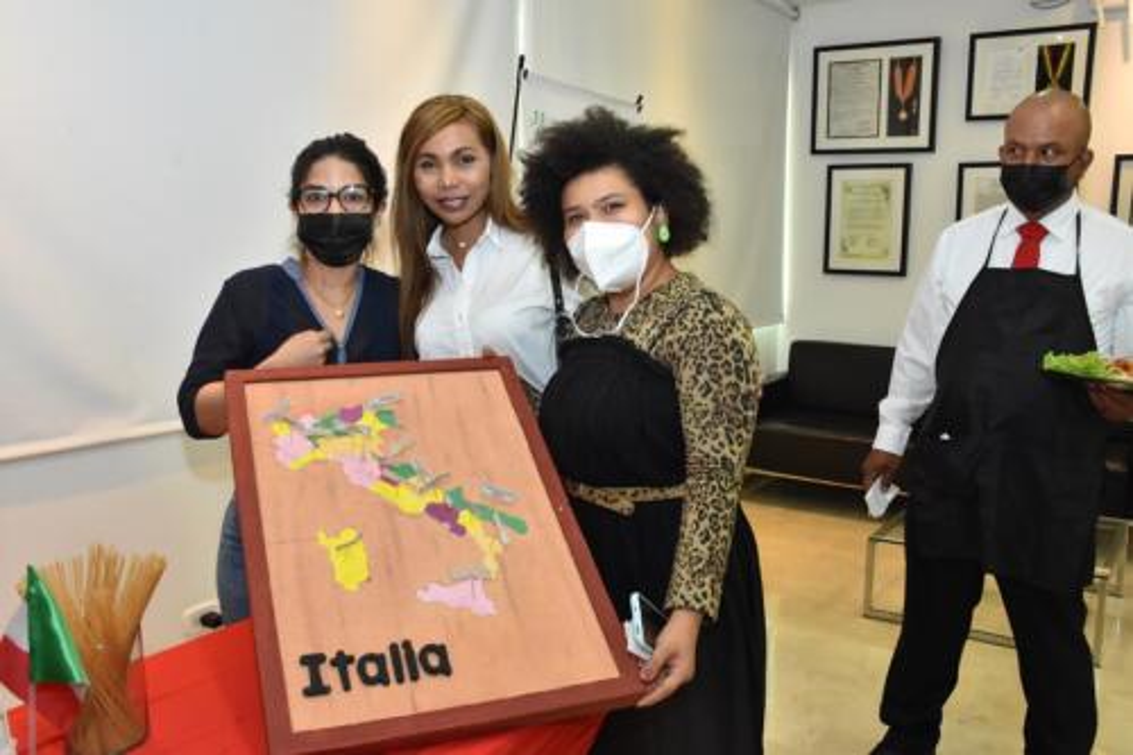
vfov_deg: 43.6
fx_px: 944
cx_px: 566
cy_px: 378
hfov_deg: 61.9
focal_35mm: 30
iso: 1600
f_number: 5
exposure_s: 1/100
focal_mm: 20
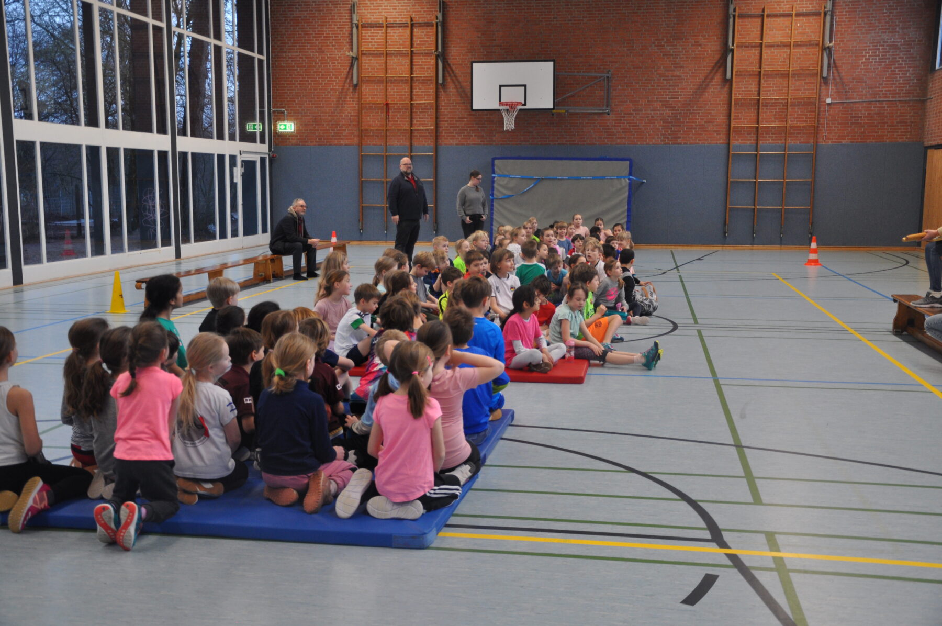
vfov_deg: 31.8
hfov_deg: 46.4
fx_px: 1098
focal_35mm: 42
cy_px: 313
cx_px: 471
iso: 560
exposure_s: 1/60
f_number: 4
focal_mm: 28
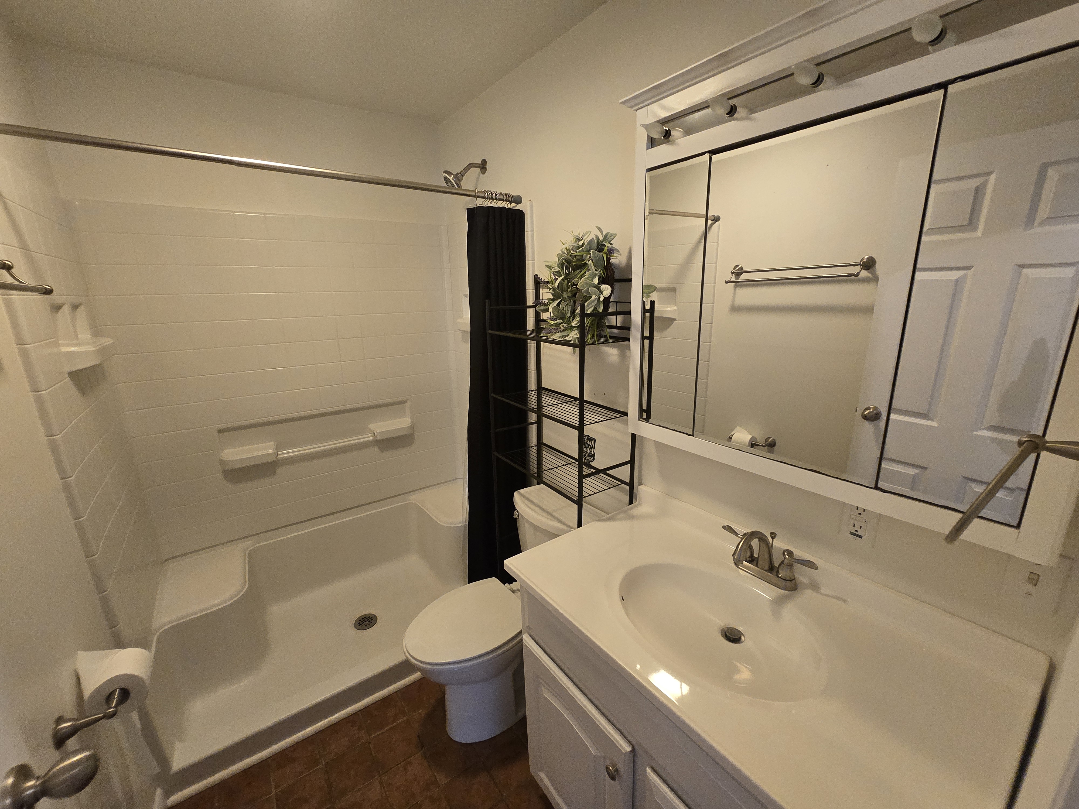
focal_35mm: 13
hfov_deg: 106.2
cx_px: 540
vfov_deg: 89.9
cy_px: 404
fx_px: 405
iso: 640
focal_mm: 2.2
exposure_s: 1/60
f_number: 2.2
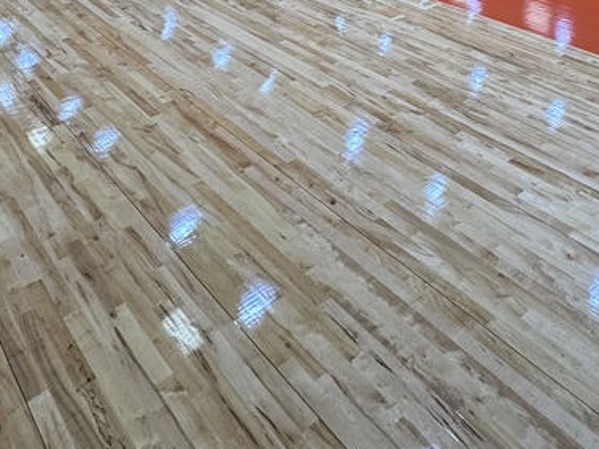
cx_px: 450
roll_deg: -0.5
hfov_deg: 47.1
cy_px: -114
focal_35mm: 38
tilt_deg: -9.4
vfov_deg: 30.7
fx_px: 658
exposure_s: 1/120
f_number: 2.2
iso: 200
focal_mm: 2.22
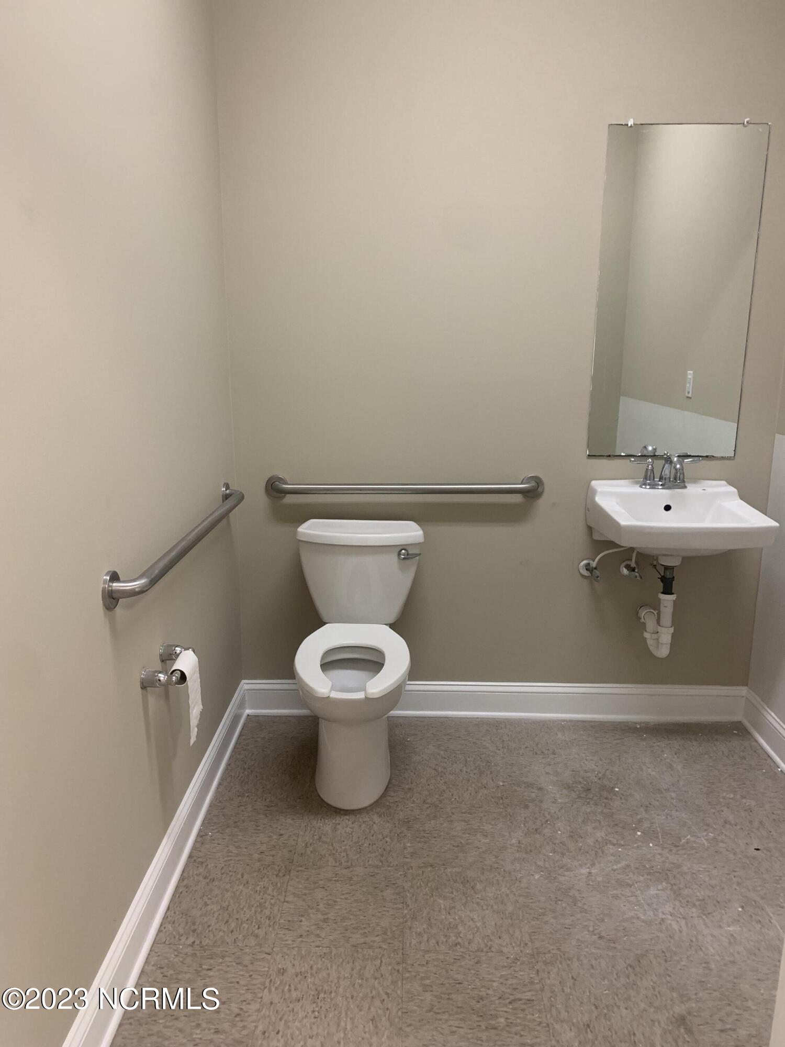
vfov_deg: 67.3
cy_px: 524
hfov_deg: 53.1
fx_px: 786
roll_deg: +0.7
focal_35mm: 26
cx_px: 392
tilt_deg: -13.1
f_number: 1.8
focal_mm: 4.25
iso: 160
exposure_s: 1/60
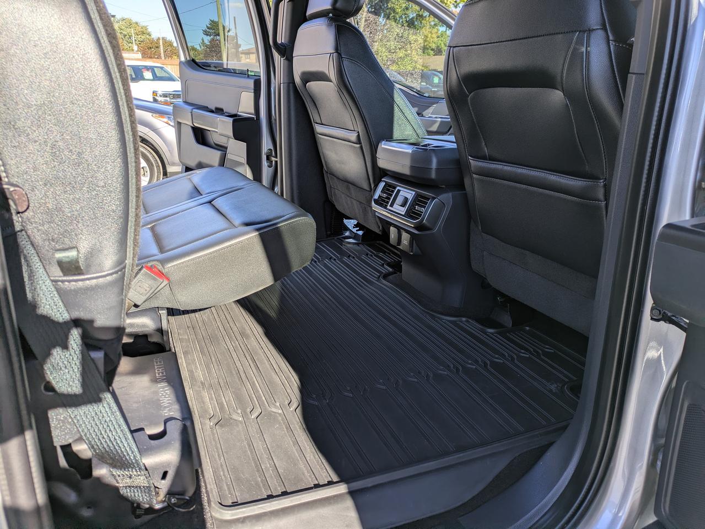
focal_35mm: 25
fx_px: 509
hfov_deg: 69.4
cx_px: 352
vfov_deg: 54.9
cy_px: 264
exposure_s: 1/573
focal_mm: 5.43
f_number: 1.89
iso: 35
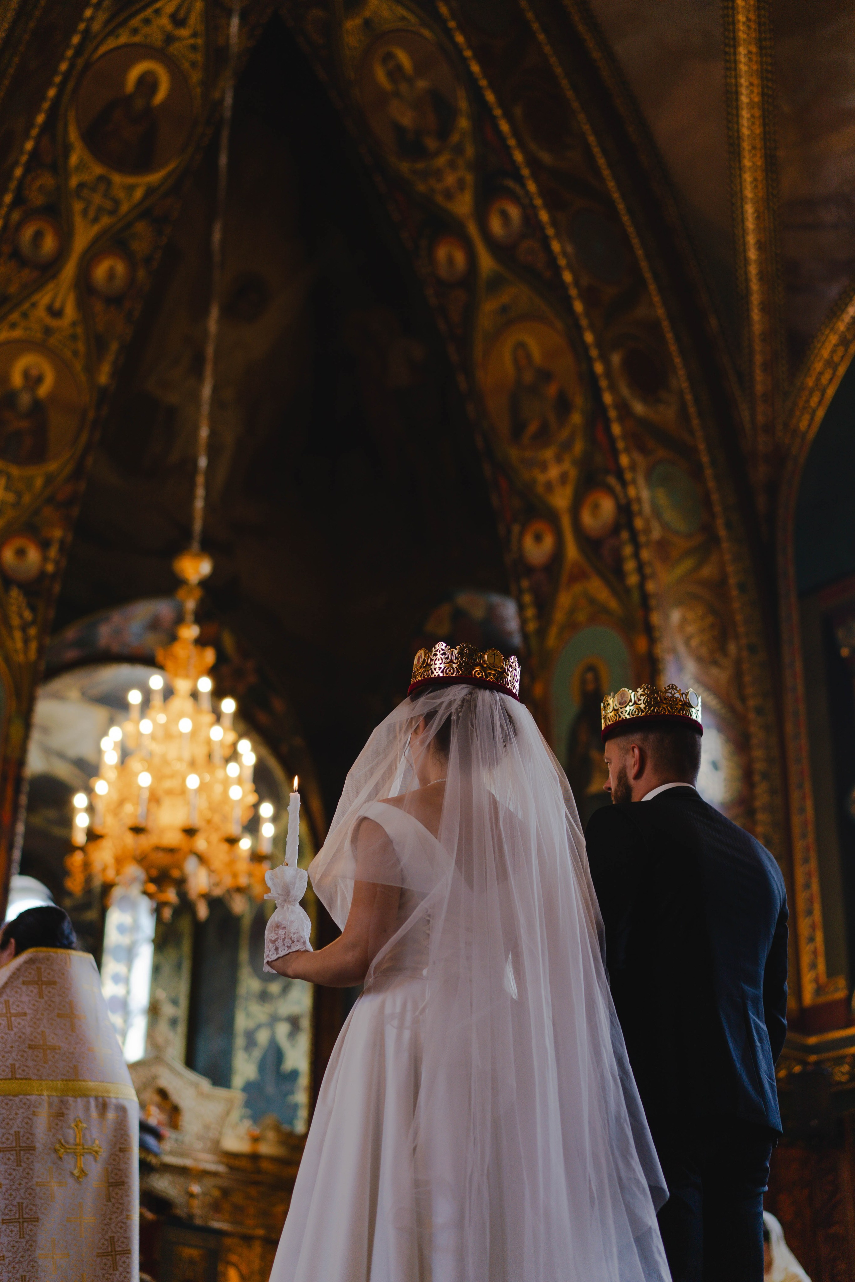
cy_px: 641
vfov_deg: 36.2
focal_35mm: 55
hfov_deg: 24.6
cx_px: 428
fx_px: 1959
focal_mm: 55
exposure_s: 1/320
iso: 100
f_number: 2.2
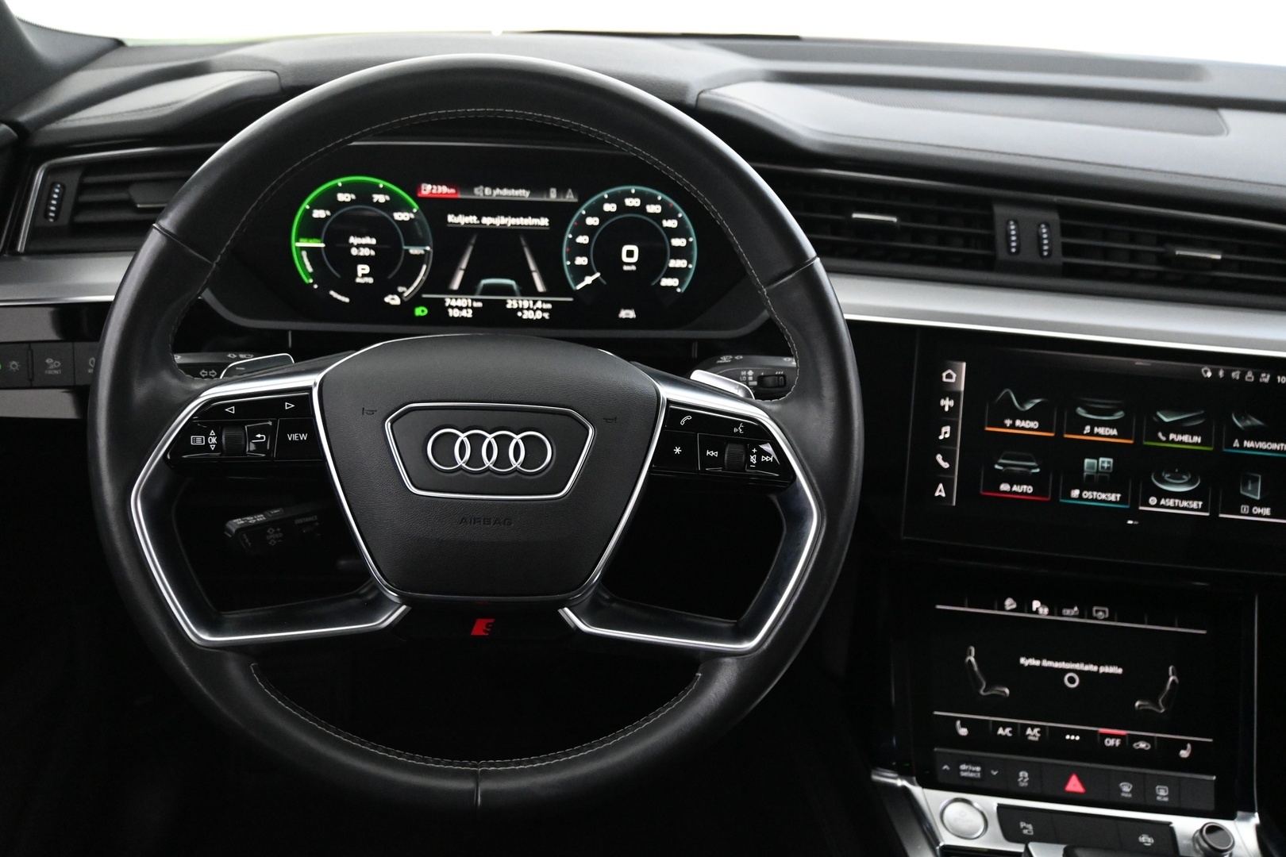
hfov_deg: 59.5
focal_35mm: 32
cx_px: 643
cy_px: 428
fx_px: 1125
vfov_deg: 41.7
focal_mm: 21
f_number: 4
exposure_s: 1/30
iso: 5600
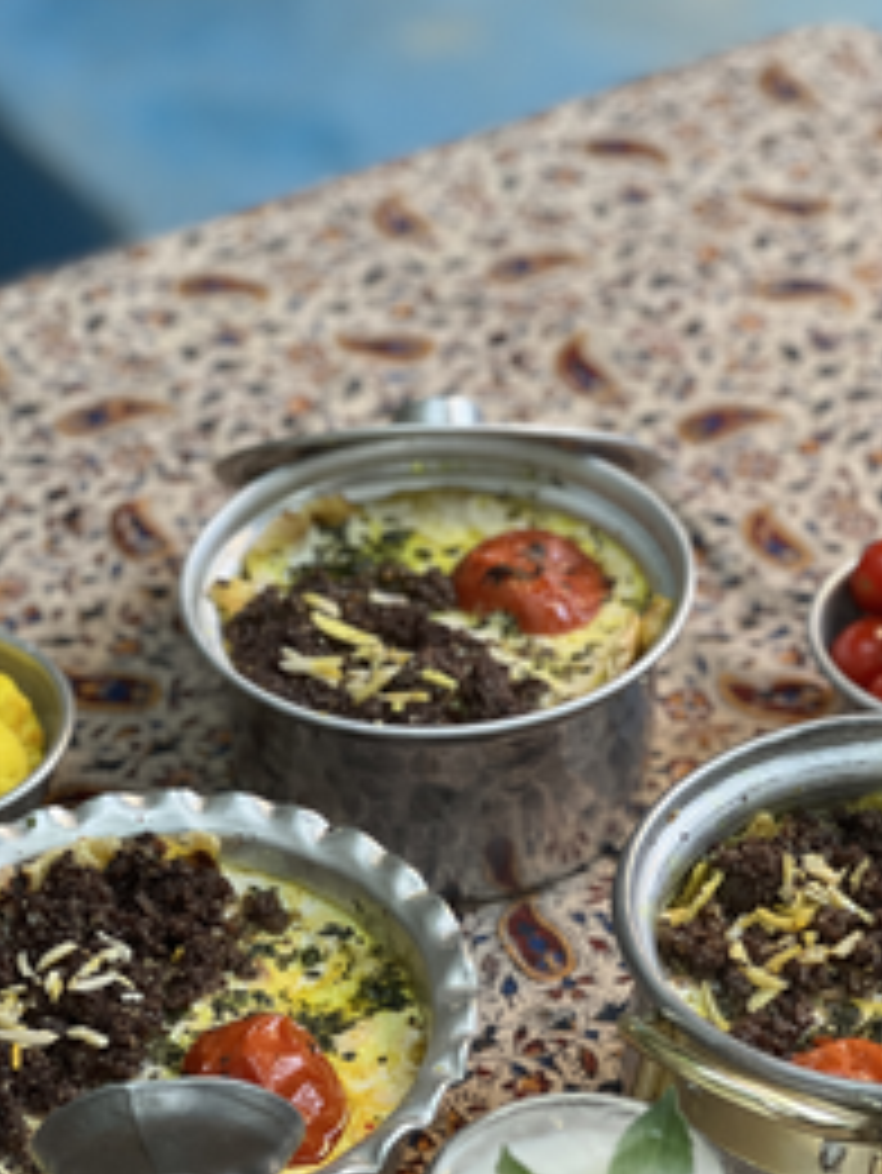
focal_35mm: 118
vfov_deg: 16.6
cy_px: 814
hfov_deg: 12.6
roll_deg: +1.2
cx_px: 504
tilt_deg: -38.0
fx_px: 4006
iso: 250
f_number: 2.8
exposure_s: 1/62
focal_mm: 9
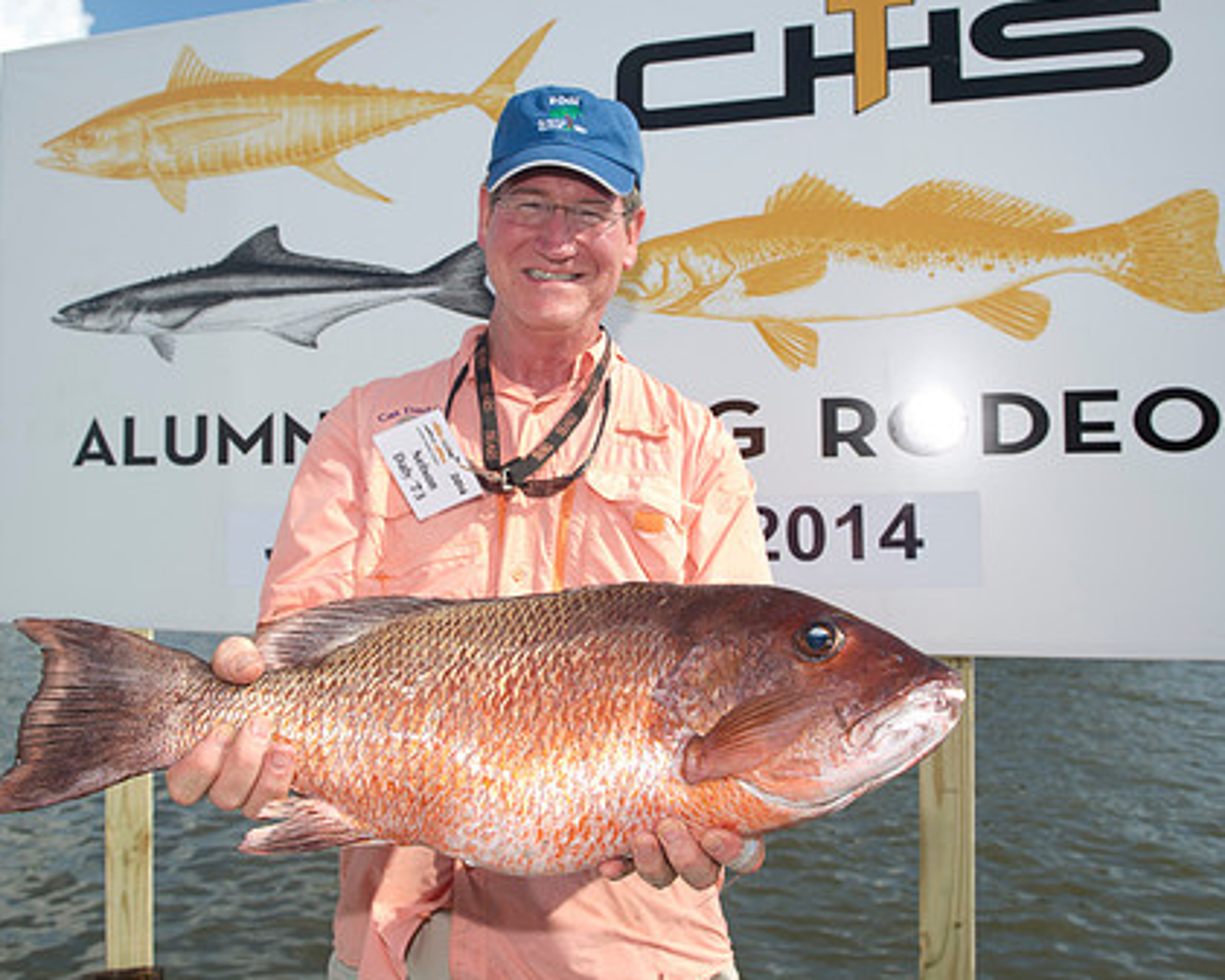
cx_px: 608
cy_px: 427
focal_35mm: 31
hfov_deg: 57.2
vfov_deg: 47.0
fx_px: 1124
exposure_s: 1/320
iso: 125
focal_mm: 24
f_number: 7.1
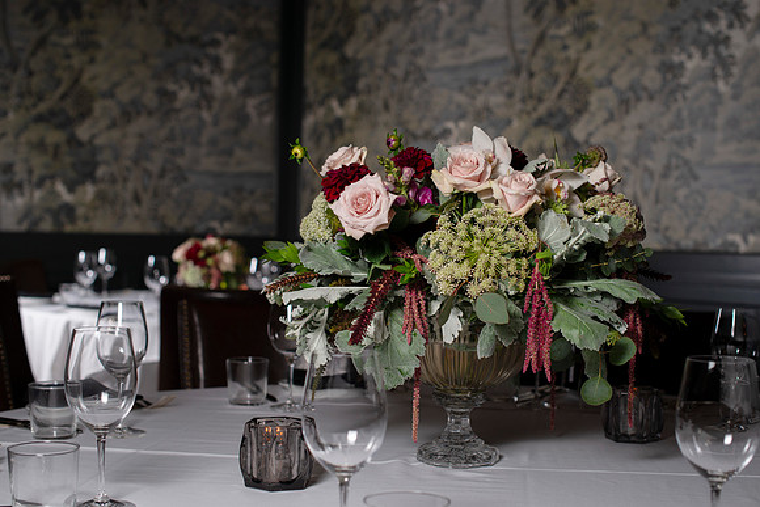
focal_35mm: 52
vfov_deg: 26.0
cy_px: 261
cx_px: 391
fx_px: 1098
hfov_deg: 38.2
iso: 200
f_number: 4
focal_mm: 50
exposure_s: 1/250
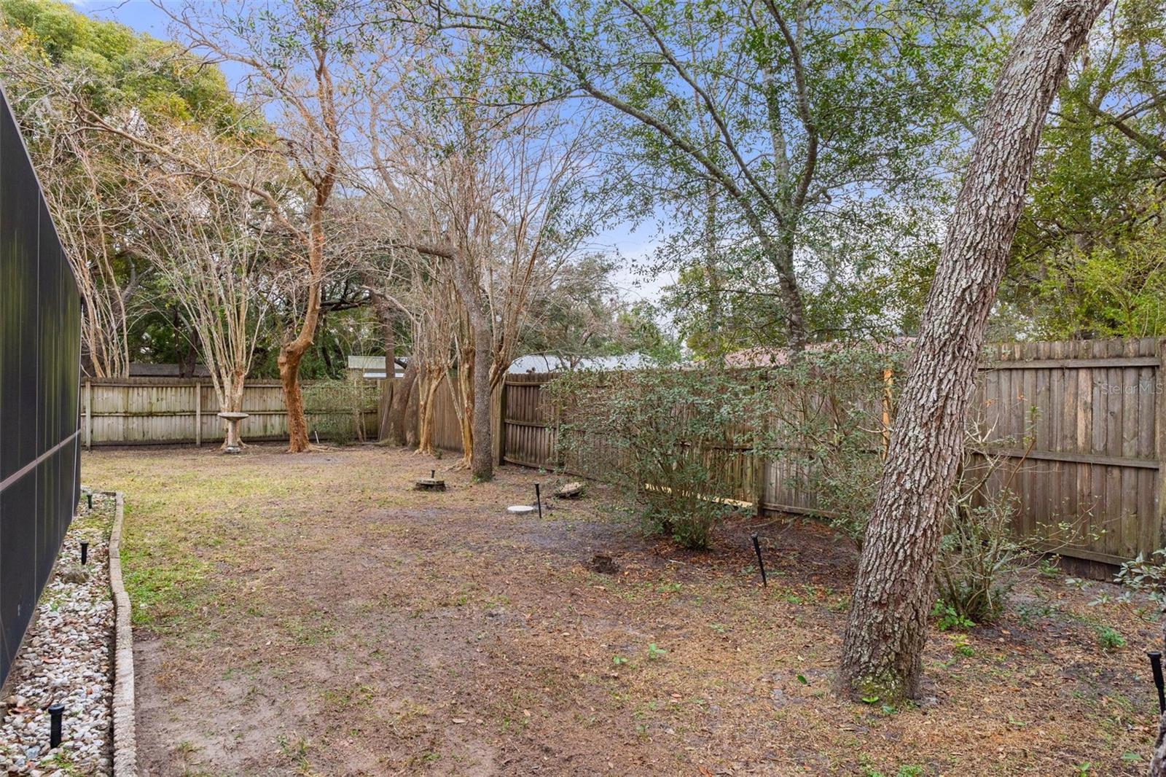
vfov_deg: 56.1
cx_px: 583
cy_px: 388
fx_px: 729
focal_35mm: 22
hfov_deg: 77.3
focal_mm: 15
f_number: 8
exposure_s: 1/30
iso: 320
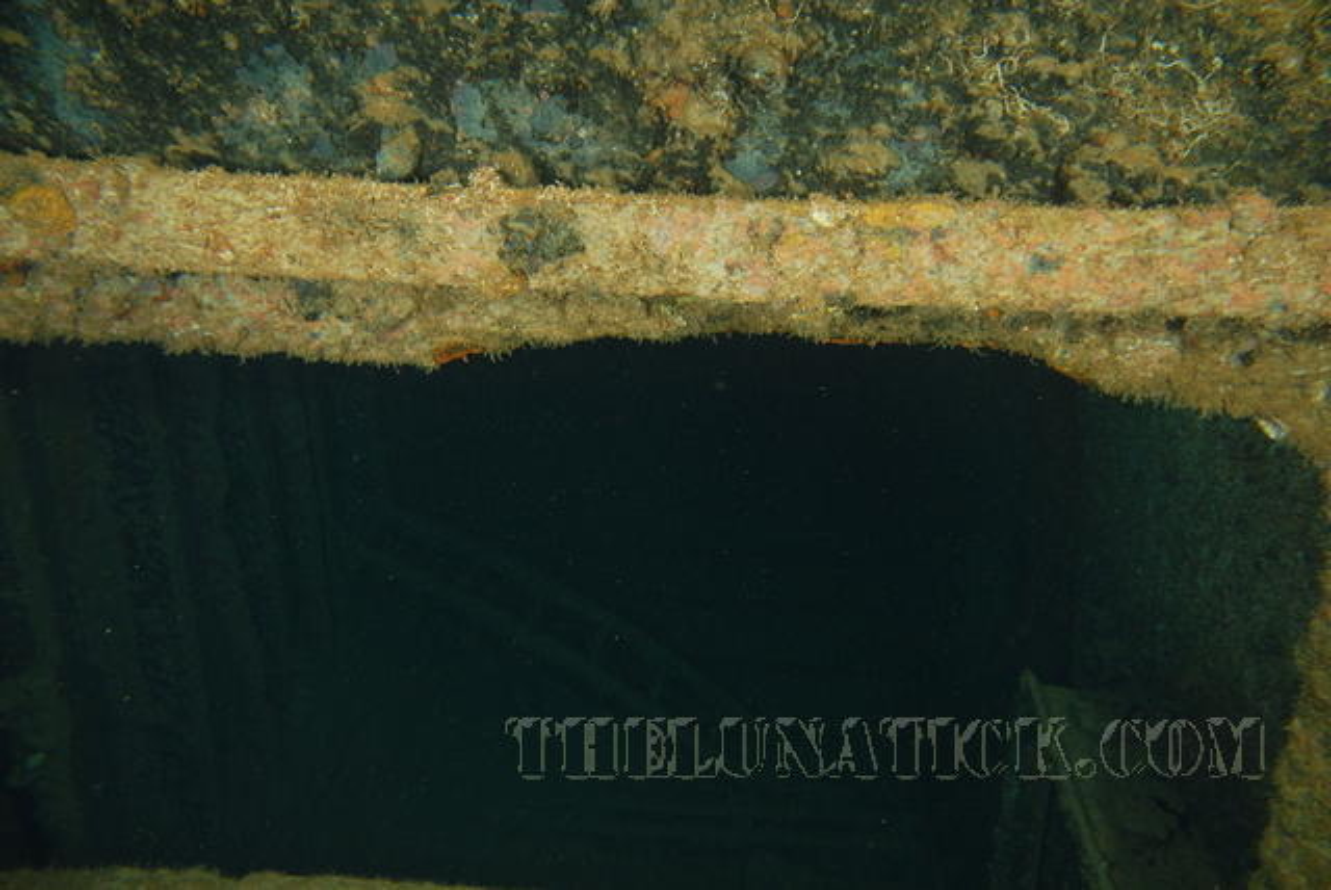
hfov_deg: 67.3
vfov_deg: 48.0
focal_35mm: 27
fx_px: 999
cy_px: 445
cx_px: 666
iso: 100
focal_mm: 18
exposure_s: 1/250
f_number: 5.6
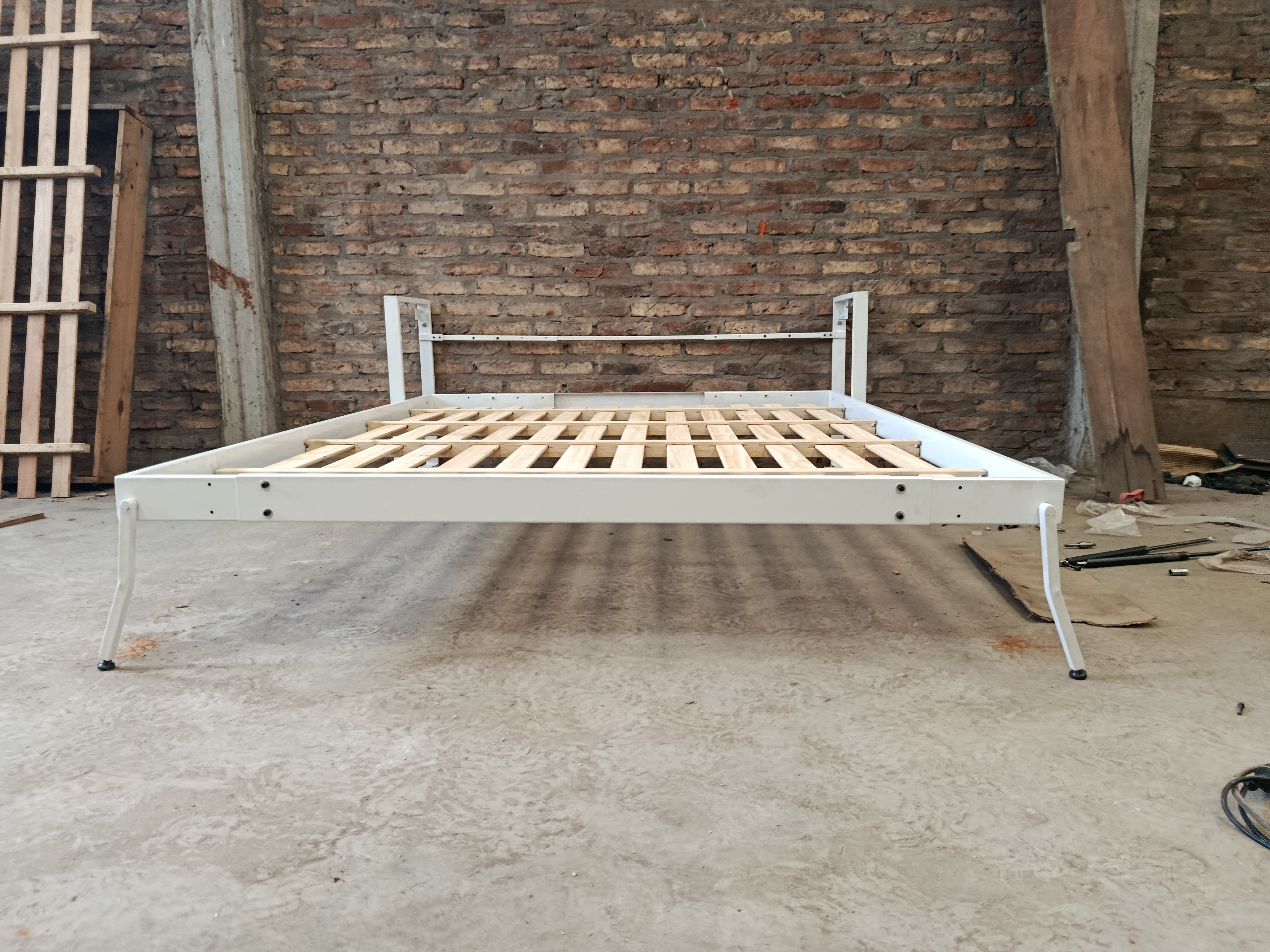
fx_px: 881
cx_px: 635
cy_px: 476
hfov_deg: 71.6
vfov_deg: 56.8
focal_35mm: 24
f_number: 1.7
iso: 882
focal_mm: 5.24
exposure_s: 1/100
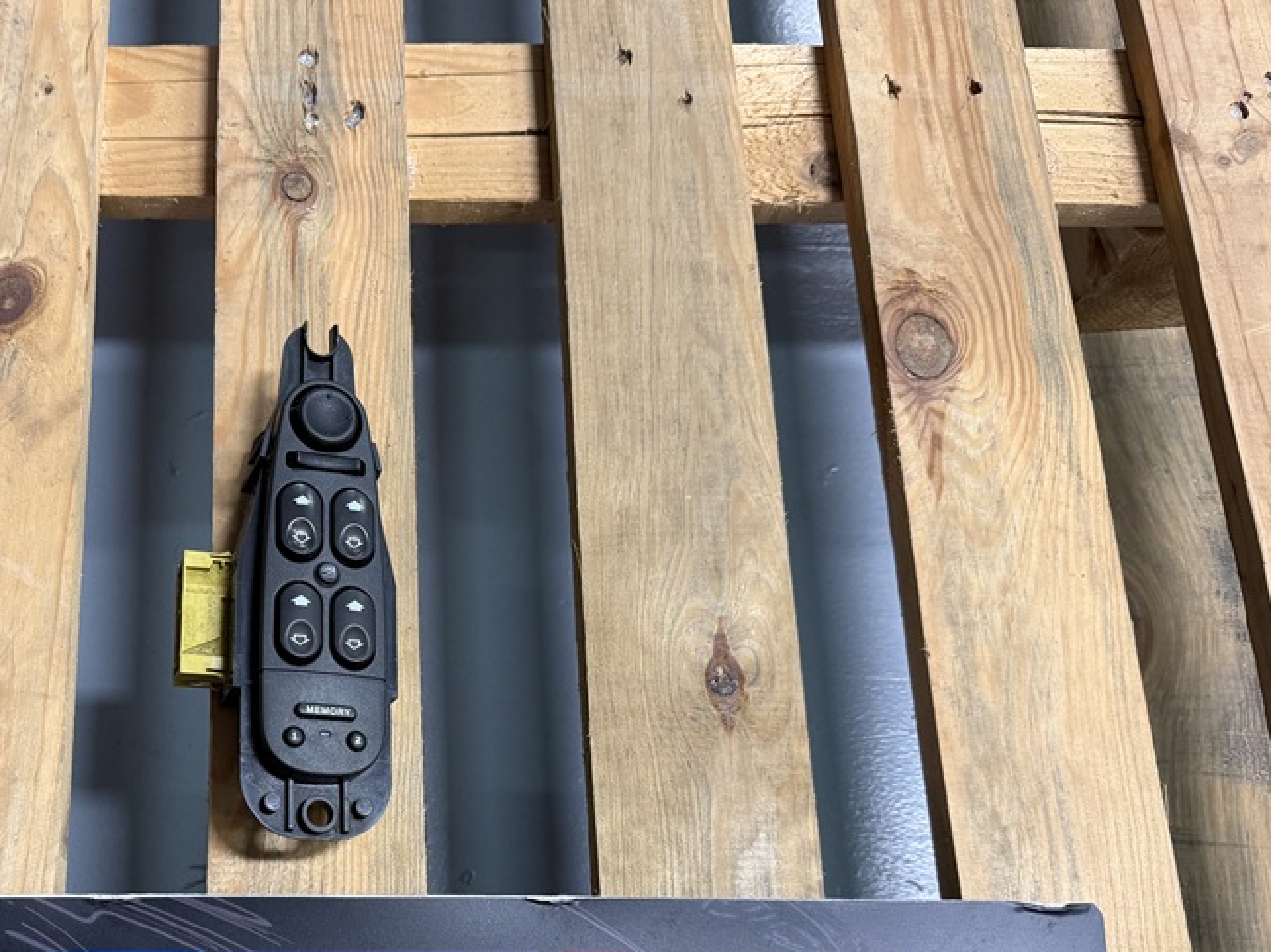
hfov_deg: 48.3
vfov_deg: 37.8
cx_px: 323
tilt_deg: -73.1
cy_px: 693
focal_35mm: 37
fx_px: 1358
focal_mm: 6.76
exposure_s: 1/50
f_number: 1.78
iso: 250
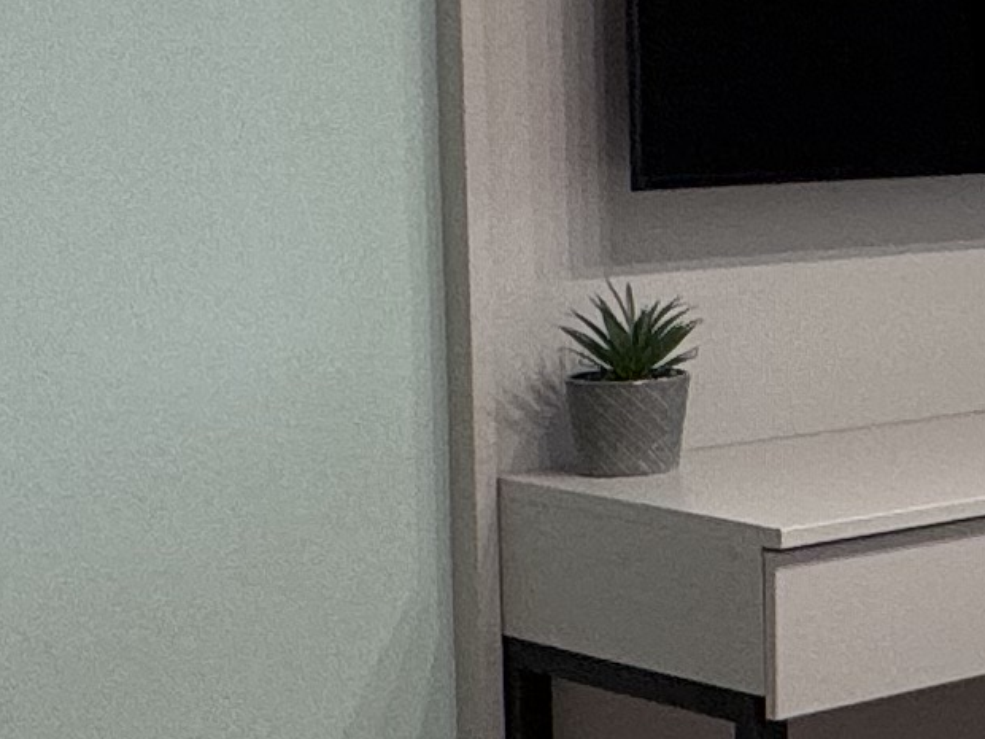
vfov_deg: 16.1
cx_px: 2369
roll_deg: -0.1
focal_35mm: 91
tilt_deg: -2.2
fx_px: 2589
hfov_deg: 14.3
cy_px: 154
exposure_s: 1/100
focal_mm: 2.22
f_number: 2.2
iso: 80
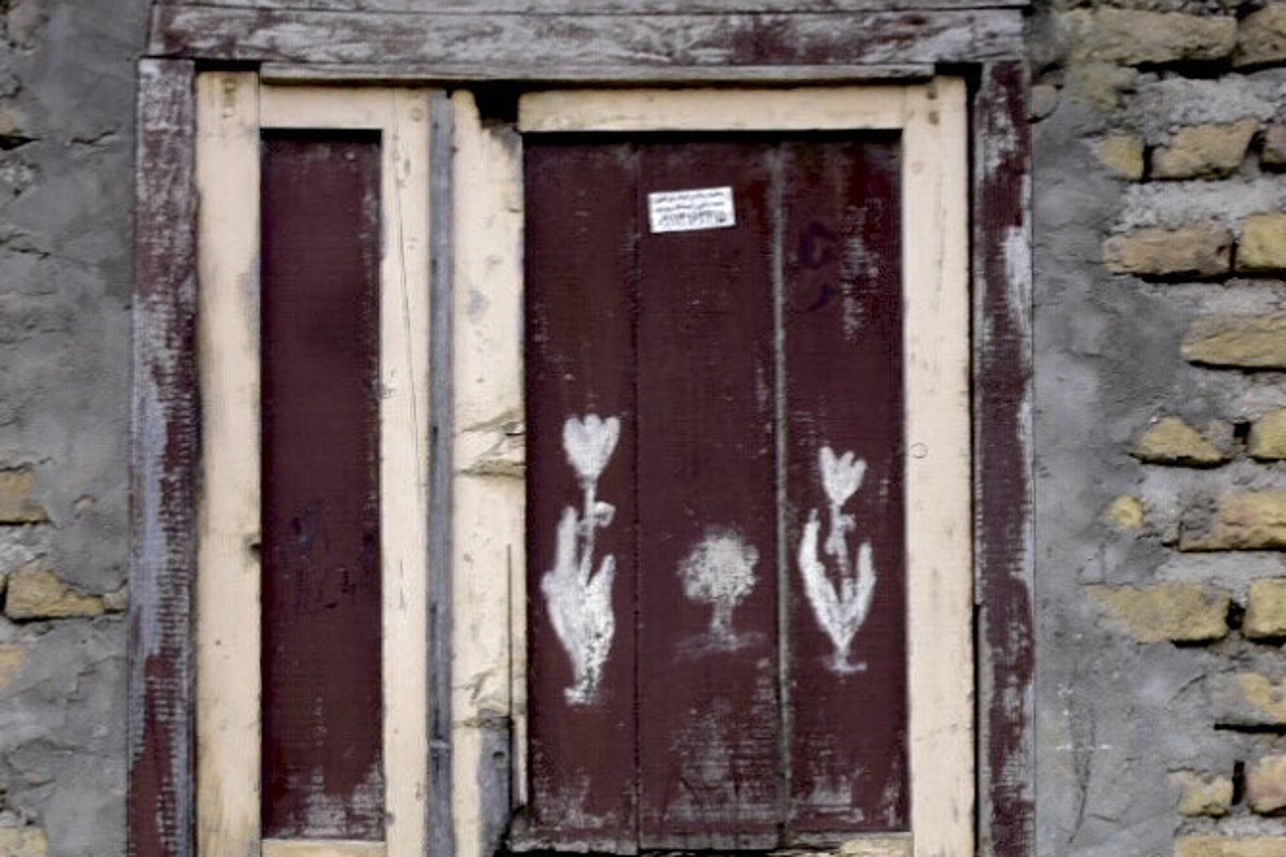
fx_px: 4107
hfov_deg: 17.8
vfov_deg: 11.8
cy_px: 831
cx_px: 572
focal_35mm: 115
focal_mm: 32
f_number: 4.5
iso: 100
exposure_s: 1/160
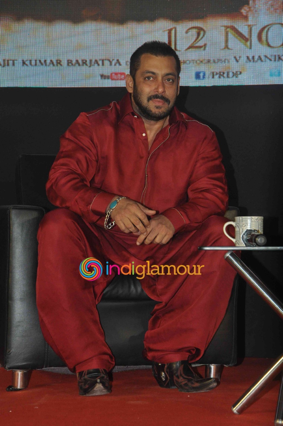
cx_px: 142
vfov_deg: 17.1
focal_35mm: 120
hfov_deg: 11.4
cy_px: 213
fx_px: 1419
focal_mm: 80
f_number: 11
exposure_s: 1/250
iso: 800
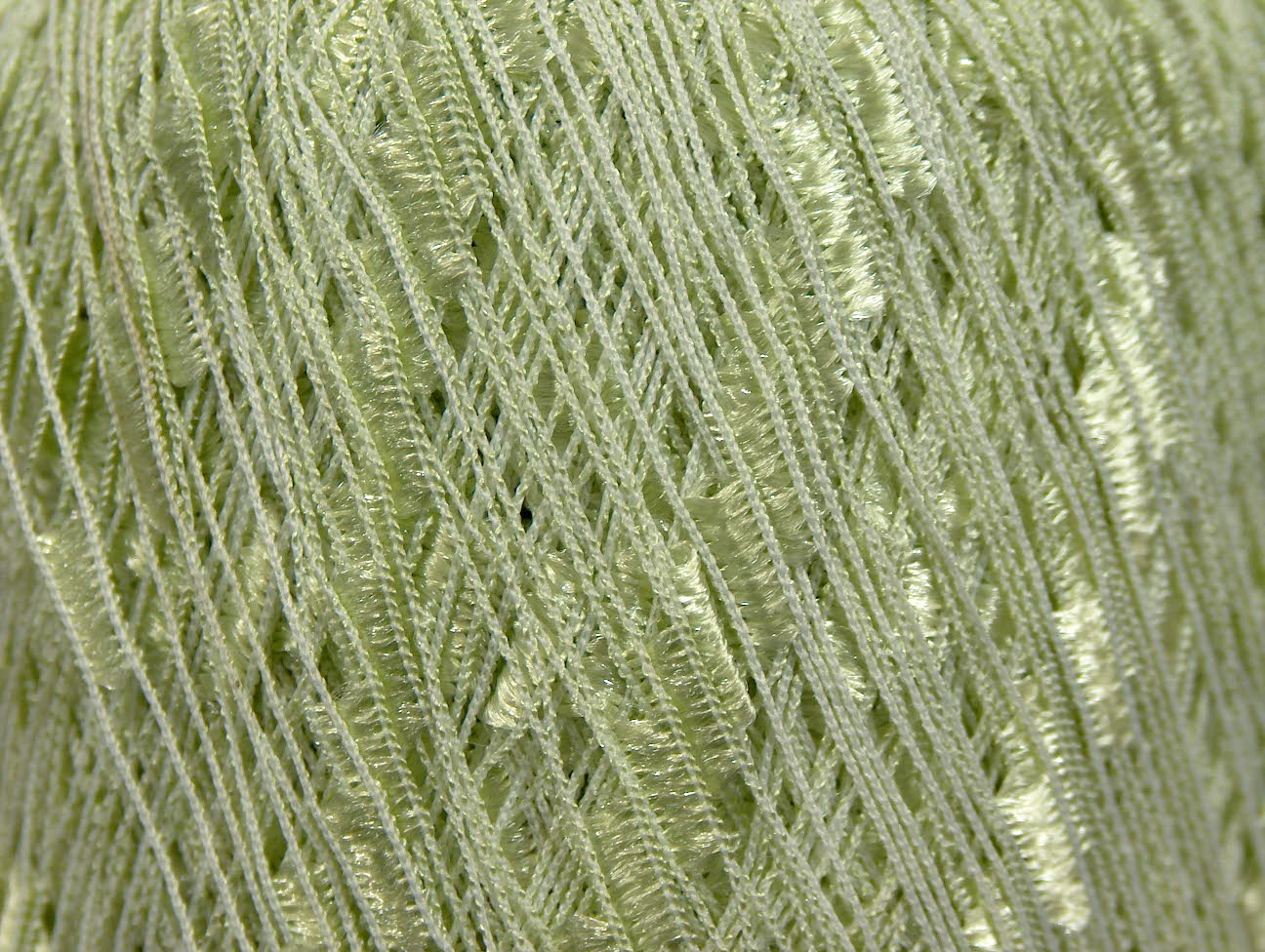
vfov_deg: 17.6
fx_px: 3074
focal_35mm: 84
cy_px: 476
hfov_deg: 23.3
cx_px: 632
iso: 100
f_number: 2.9
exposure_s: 1/4.73
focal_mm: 17.25
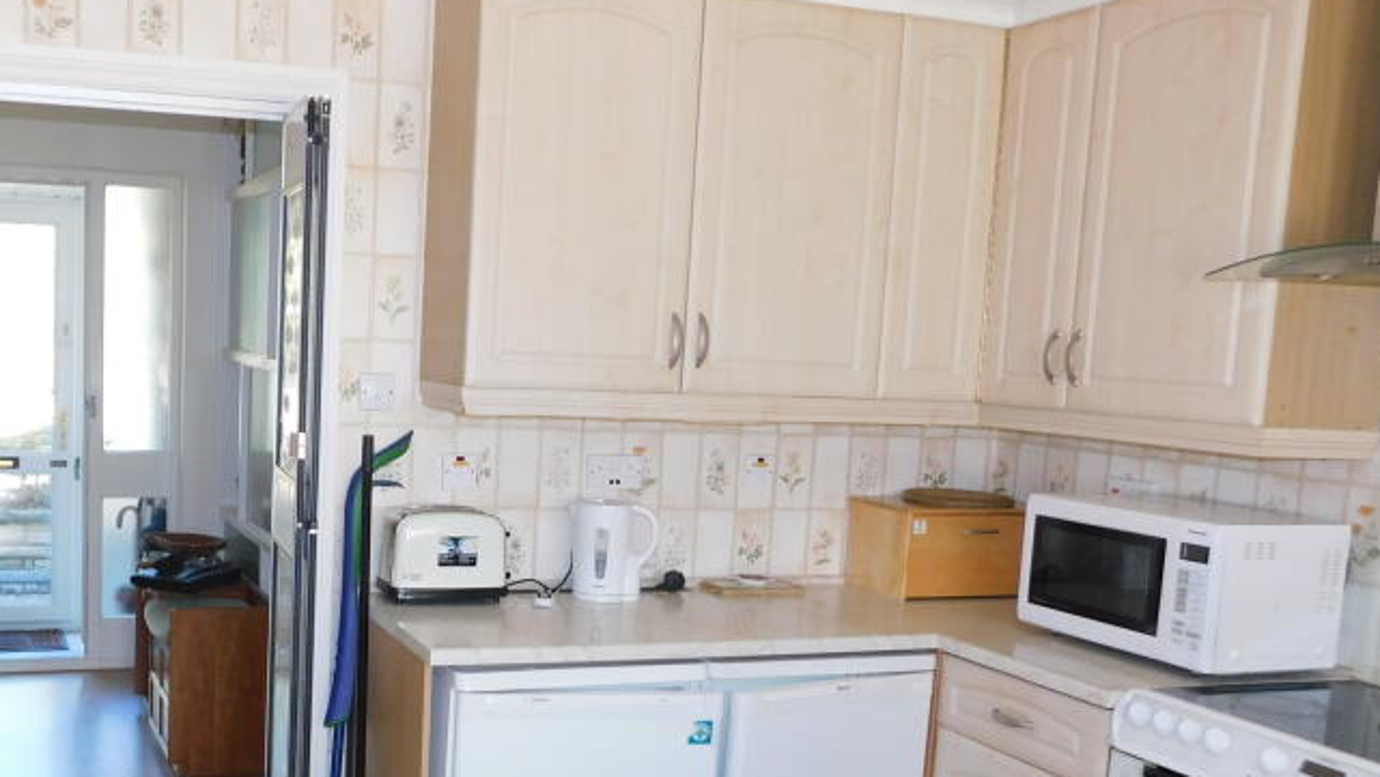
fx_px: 1464
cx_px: 413
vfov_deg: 29.5
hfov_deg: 49.2
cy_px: 525
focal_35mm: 40
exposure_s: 1/30
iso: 140
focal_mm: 4
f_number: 3
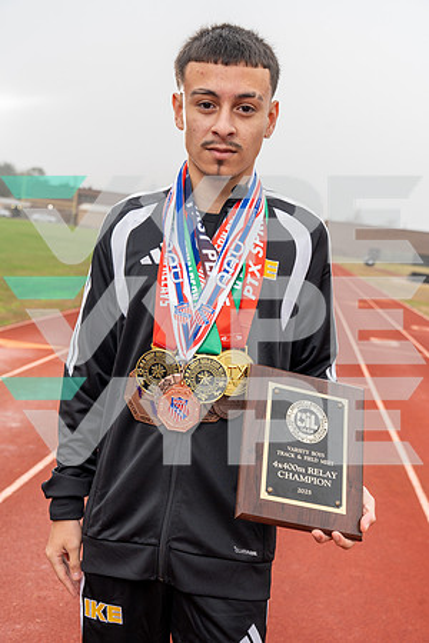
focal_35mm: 43
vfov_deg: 45.4
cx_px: 214
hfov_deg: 31.2
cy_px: 322
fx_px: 769
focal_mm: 43
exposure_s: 1/200
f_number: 5.6
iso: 250
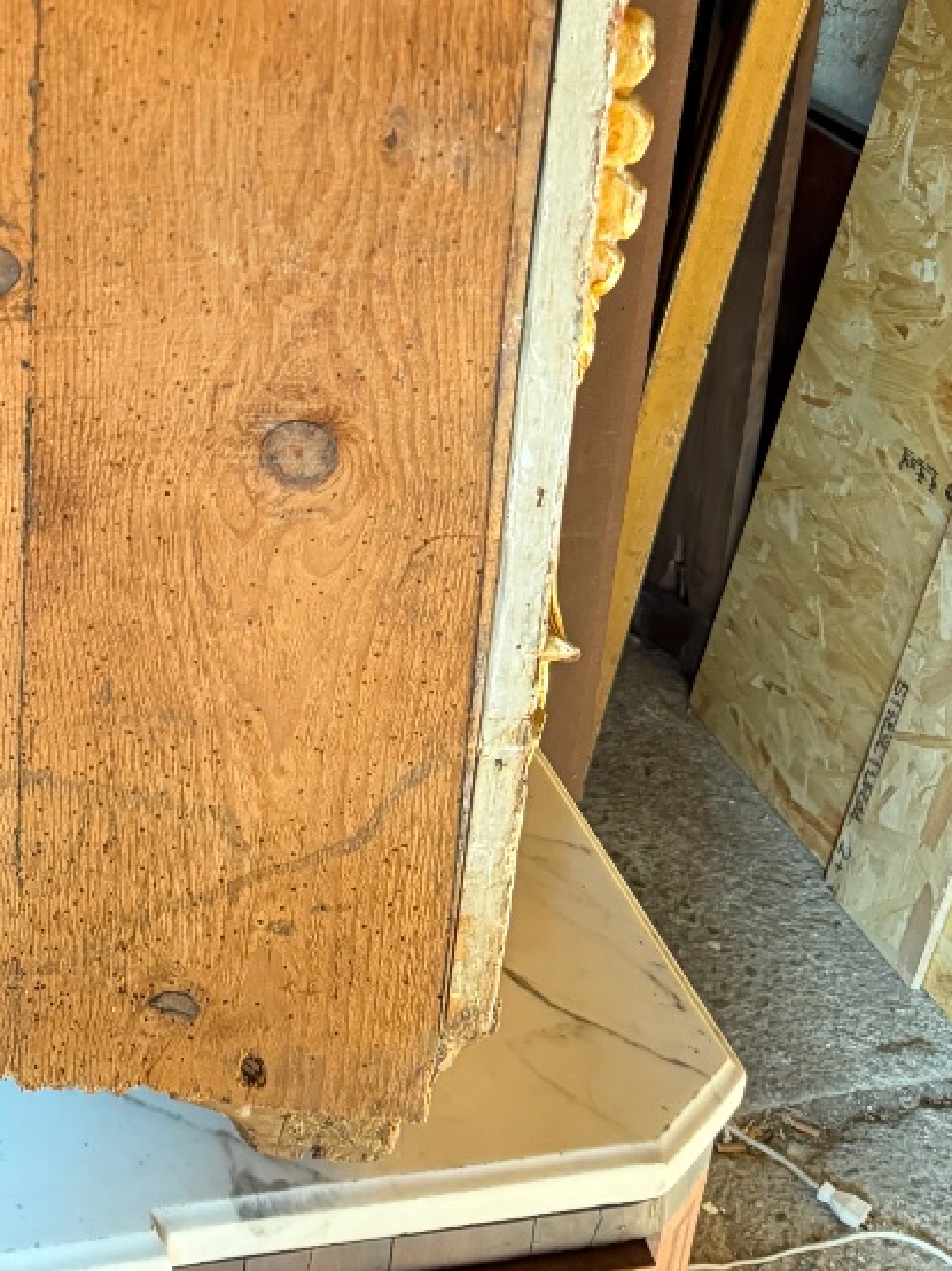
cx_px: 85
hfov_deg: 27.0
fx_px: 1908
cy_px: -2
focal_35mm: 52
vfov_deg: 33.6
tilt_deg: -17.2
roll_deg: -3.8
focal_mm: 6.76
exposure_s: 1/39
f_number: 1.78
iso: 1000
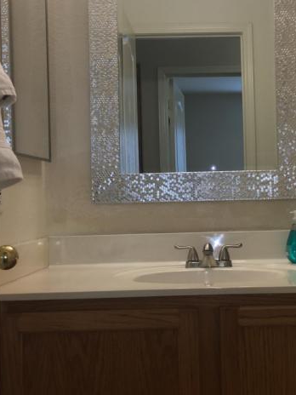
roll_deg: +1.0
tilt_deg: +2.5
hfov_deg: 30.0
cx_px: 206
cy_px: 177
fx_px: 547
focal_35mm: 48
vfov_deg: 39.6
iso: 25
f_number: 2.2
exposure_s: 1/36
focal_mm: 4.15
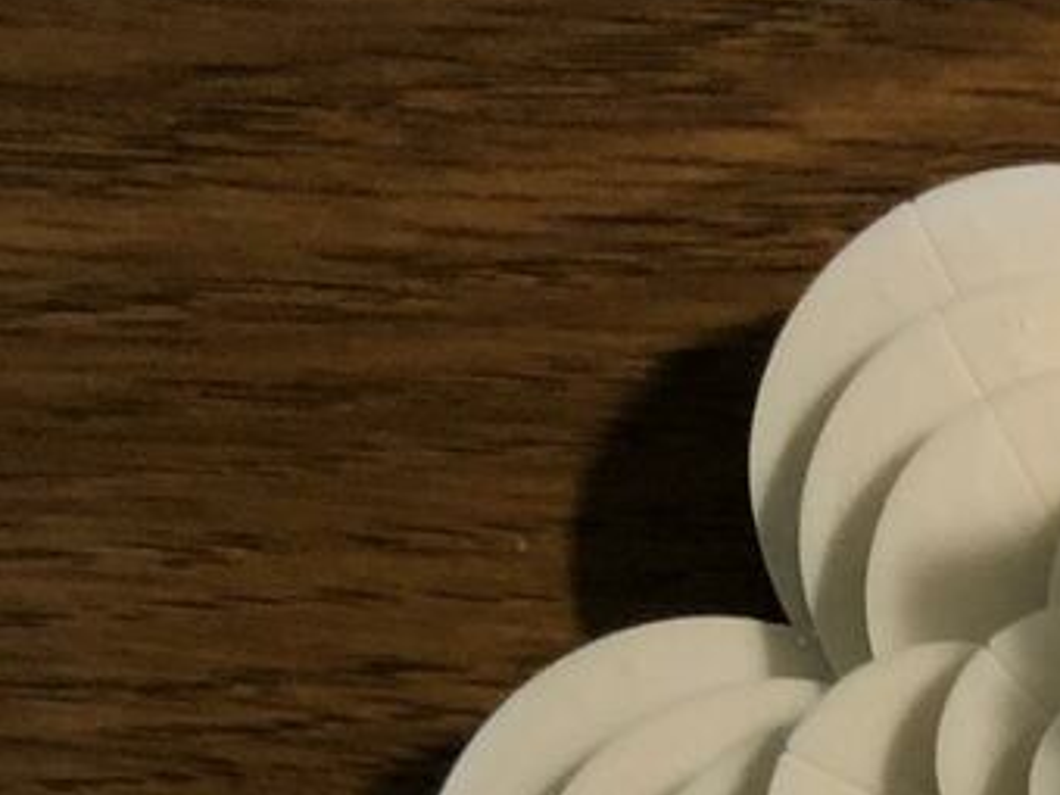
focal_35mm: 166
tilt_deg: -83.7
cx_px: 1443
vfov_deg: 8.0
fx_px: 5083
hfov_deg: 11.5
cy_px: 2161
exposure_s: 1/15
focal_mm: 3.99
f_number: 1.8
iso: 40
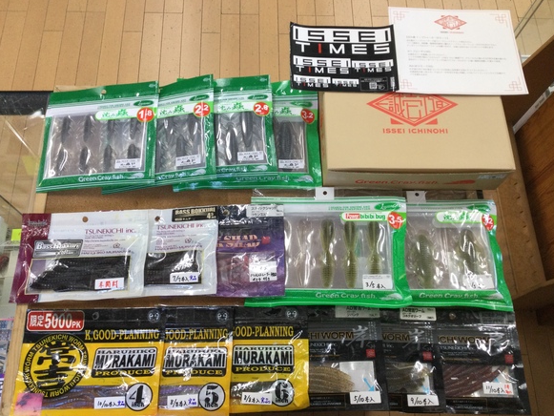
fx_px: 512
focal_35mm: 32
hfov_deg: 56.8
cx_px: 280
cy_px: 203
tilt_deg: -68.3
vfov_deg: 44.2
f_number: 2.4
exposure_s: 1/30
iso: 25
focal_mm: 3.3
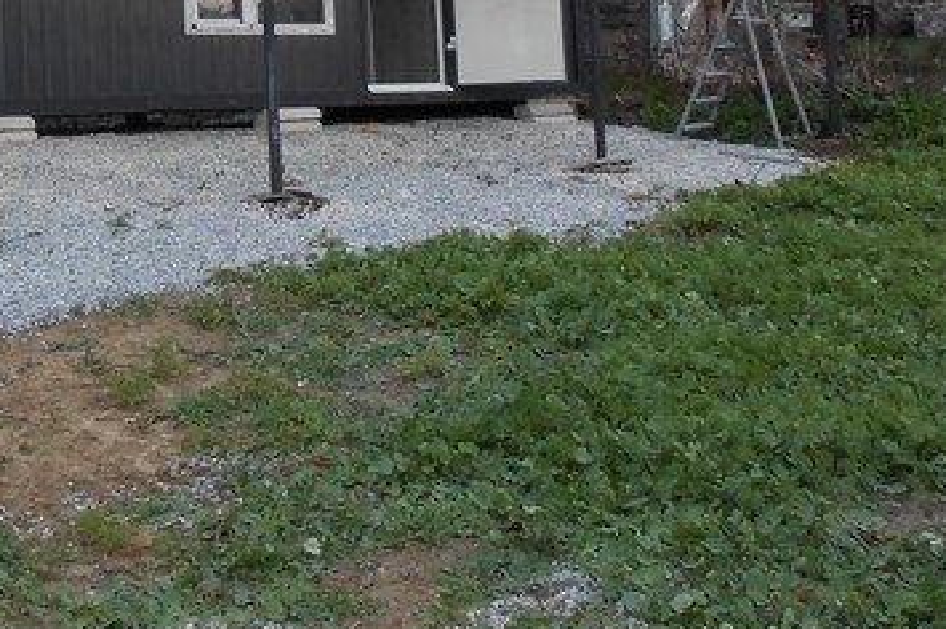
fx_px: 1601
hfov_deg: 31.6
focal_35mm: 61
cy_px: -32
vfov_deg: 21.3
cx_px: 123
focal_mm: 4.6
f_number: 3.5
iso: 200
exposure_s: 1/30
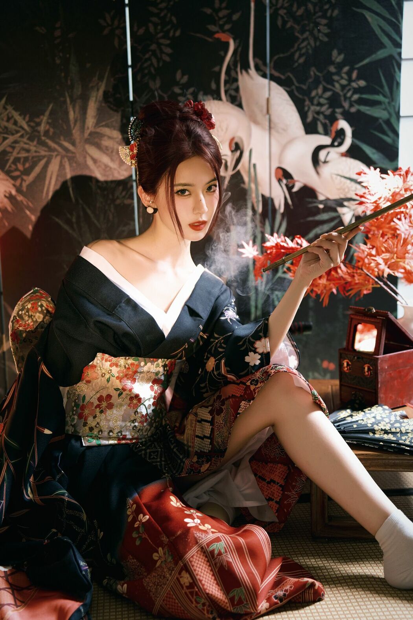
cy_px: 310
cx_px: 206
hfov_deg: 28.1
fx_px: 826
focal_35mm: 48
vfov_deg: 41.1
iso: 250
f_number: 2.8
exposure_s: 1/125
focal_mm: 48
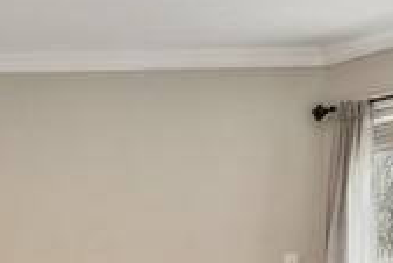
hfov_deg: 20.9
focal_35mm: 97
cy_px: 374
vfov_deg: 13.5
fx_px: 1060
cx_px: 274
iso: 200
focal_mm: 16
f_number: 7.1
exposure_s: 1/25
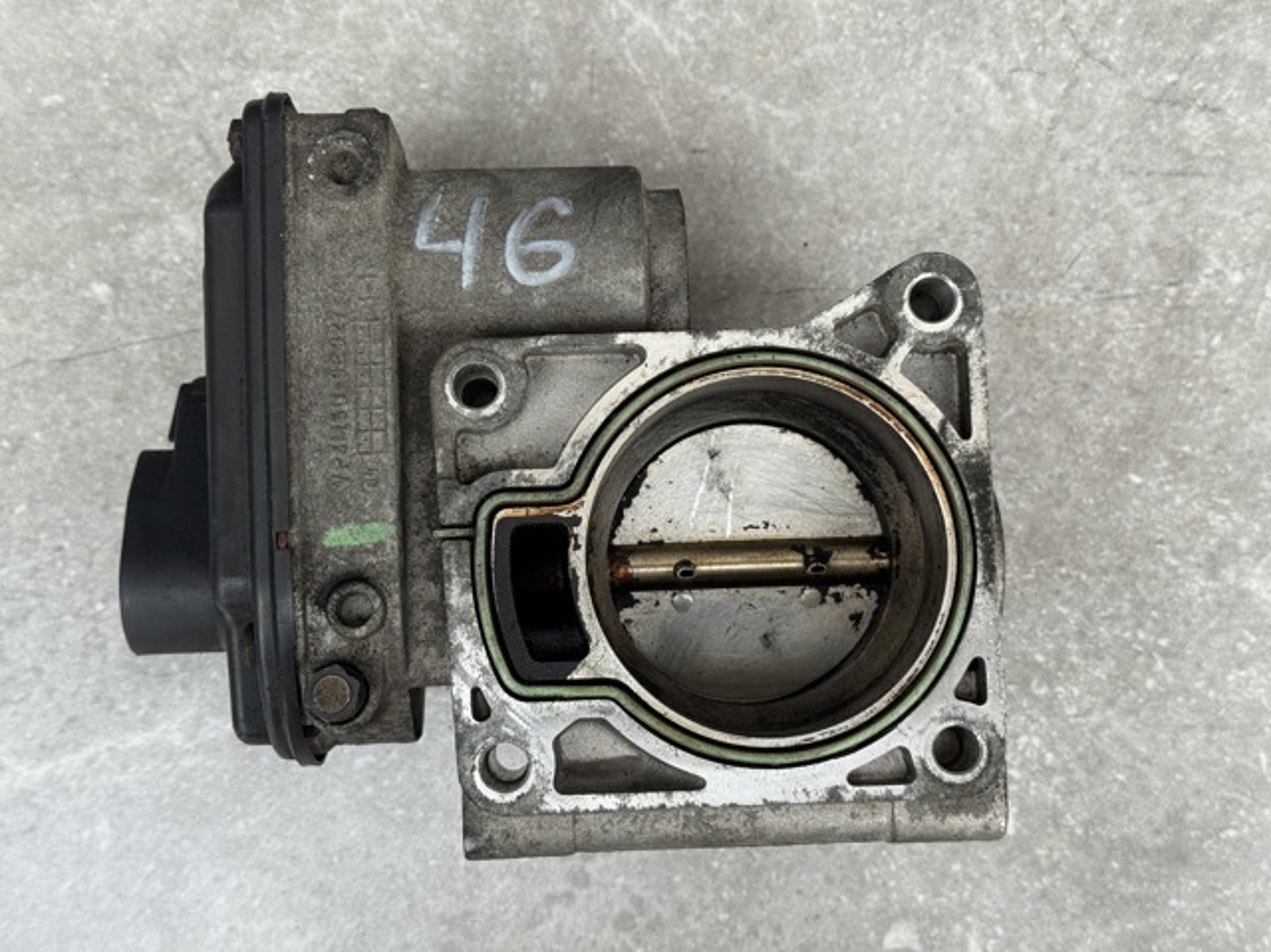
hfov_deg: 39.7
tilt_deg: -84.6
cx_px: 636
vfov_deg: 30.2
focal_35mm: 48
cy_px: 476
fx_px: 1761
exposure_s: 1/272
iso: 80
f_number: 1.78
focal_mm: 6.76
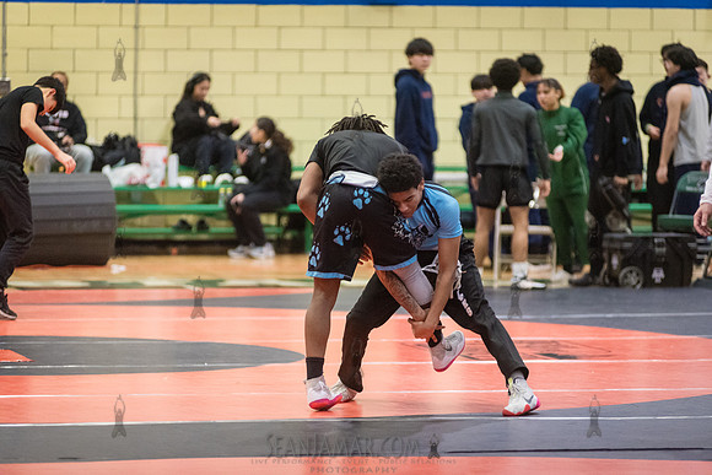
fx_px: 3956
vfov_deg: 6.9
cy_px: 238
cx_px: 356
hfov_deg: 10.3
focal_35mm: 200
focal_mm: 200
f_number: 3.2
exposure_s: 1/500
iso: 8000
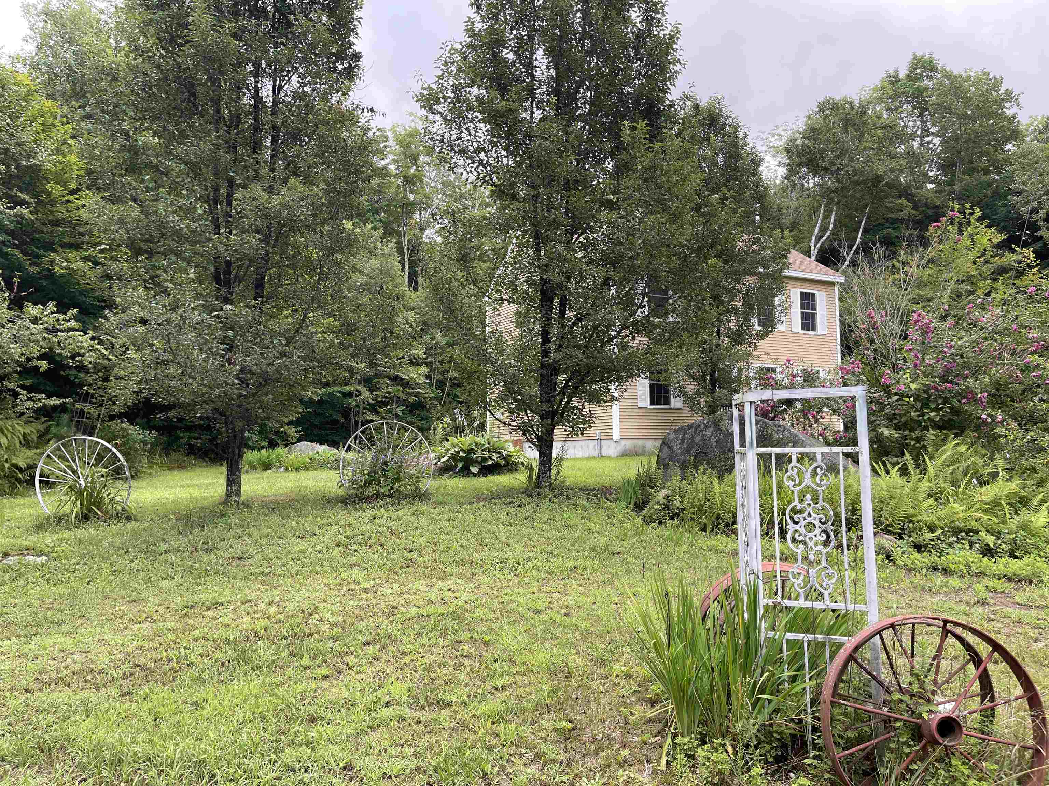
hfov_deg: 69.4
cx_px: 524
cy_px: 393
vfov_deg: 54.9
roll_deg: +0.5
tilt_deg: +4.1
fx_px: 758
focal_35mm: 25
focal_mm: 5.1
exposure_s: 1/358
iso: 32
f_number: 1.6
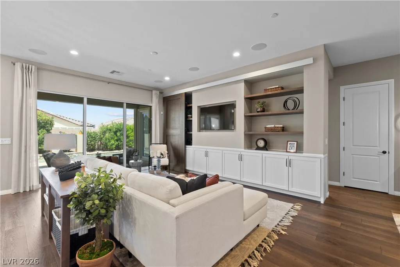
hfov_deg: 100.4
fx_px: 167
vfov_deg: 77.3
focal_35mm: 15
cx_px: 200
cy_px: 134
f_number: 8
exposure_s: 1/1.67
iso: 400
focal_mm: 10
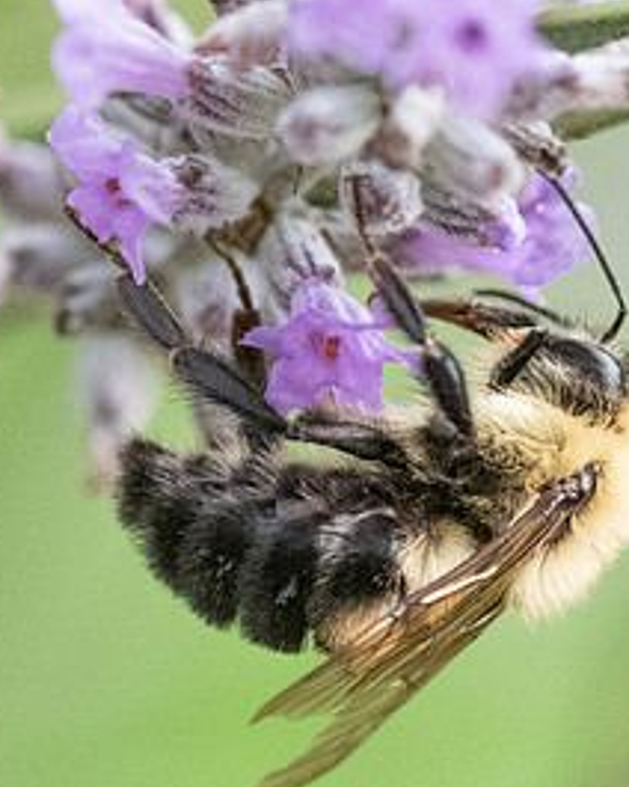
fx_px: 9913
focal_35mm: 426
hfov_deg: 3.6
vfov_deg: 4.5
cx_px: 237
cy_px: 522
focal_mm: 100
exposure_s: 1/1000
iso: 9000
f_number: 8
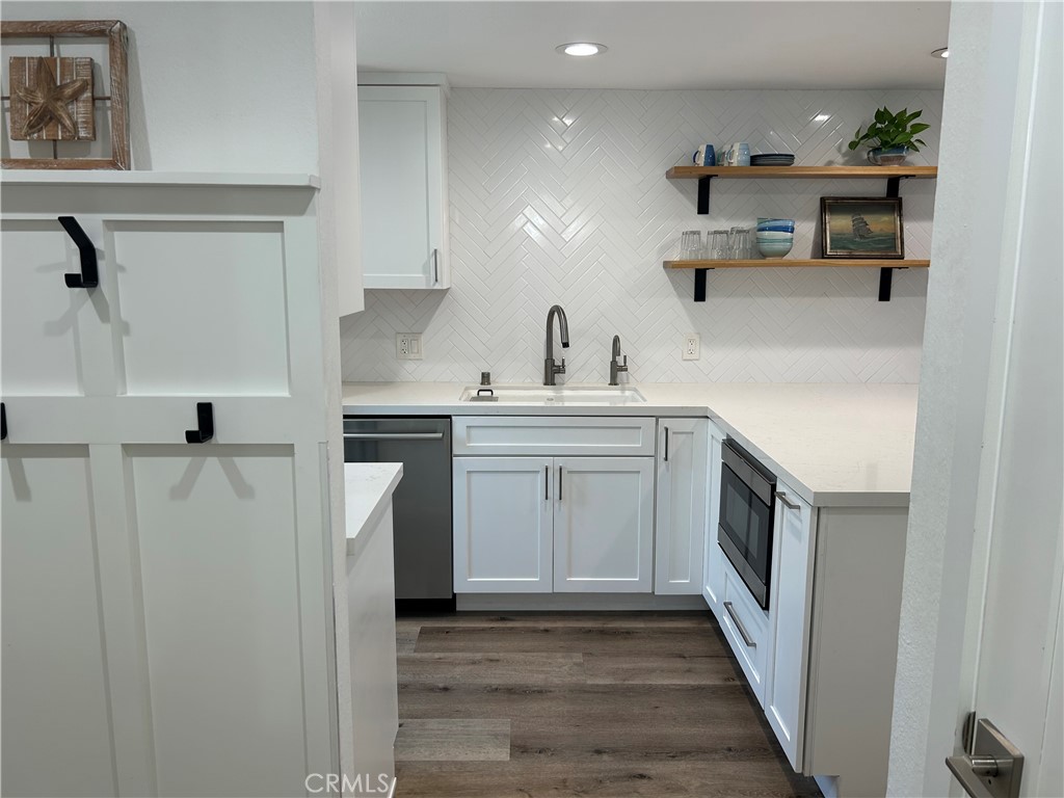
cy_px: 399
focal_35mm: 26
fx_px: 799
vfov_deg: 53.1
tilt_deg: -8.7
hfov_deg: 67.3
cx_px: 532
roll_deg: -0.1
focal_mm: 5.7
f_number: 1.5
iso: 50
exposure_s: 1/120
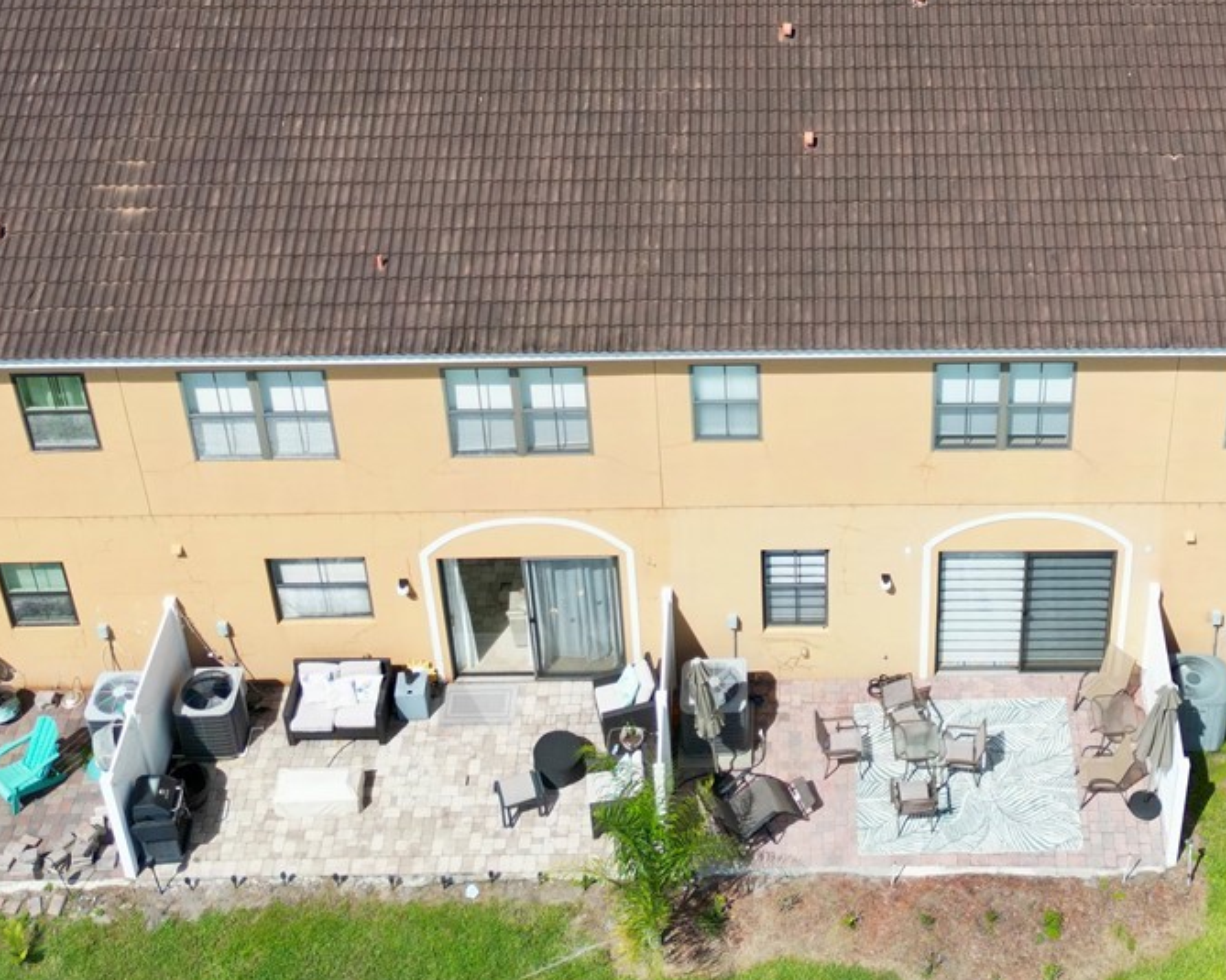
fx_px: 2032
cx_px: 861
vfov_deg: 25.9
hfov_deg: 33.2
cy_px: 26
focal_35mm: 56
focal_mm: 6.72
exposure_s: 1/3000
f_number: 1.7
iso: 140
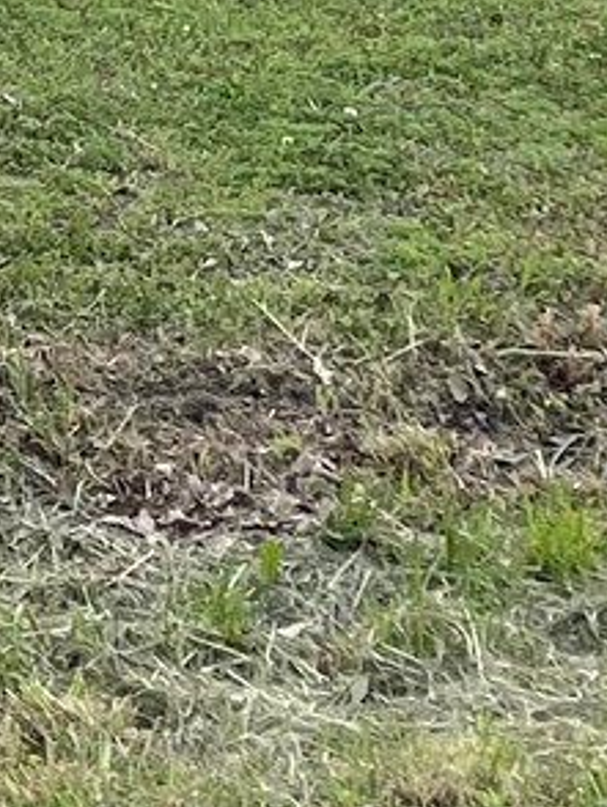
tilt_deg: +1.2
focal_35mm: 181
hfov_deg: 7.7
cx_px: -797
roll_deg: -0.9
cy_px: -678
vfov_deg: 10.3
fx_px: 4226
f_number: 1.6
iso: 32
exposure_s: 1/2681
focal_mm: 4.2
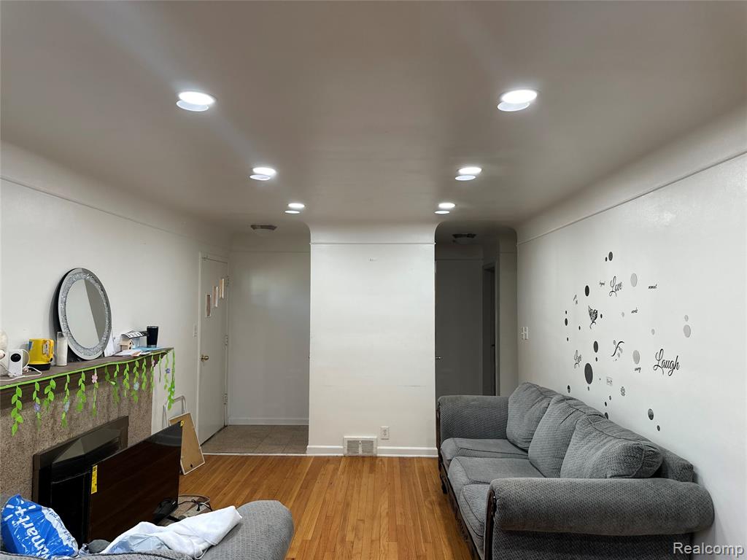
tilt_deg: +1.5
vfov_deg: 56.8
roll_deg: -0.7
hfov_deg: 71.6
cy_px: 280
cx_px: 374
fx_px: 518
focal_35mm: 24
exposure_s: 1/120
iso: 200
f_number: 1.78
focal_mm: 6.86
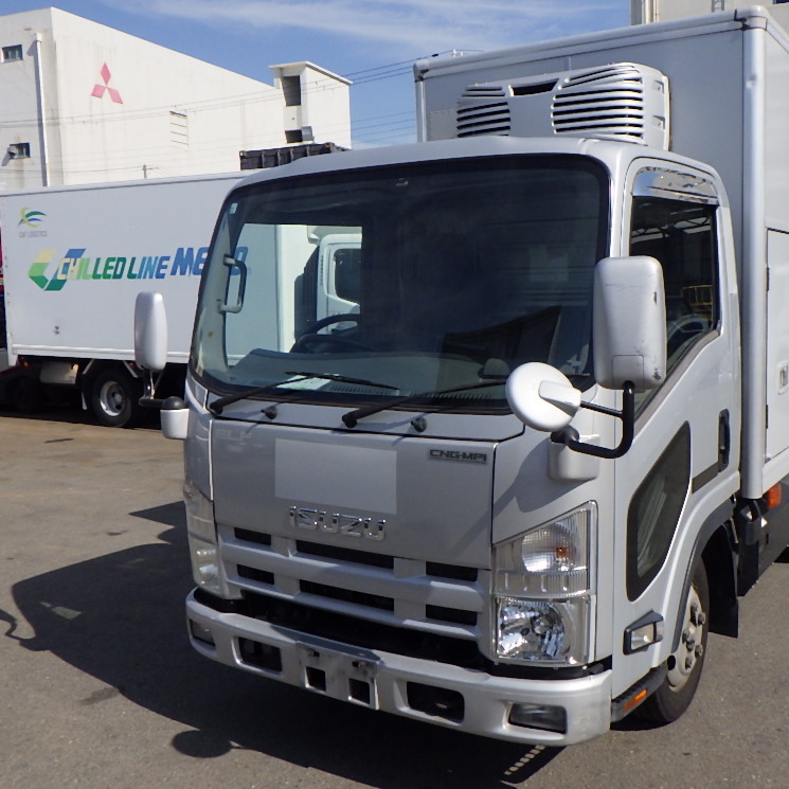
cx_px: 491
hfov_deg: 48.0
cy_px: 388
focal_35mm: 34
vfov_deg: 48.4
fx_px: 877
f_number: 4.2
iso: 250
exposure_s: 1/2500
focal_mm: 5
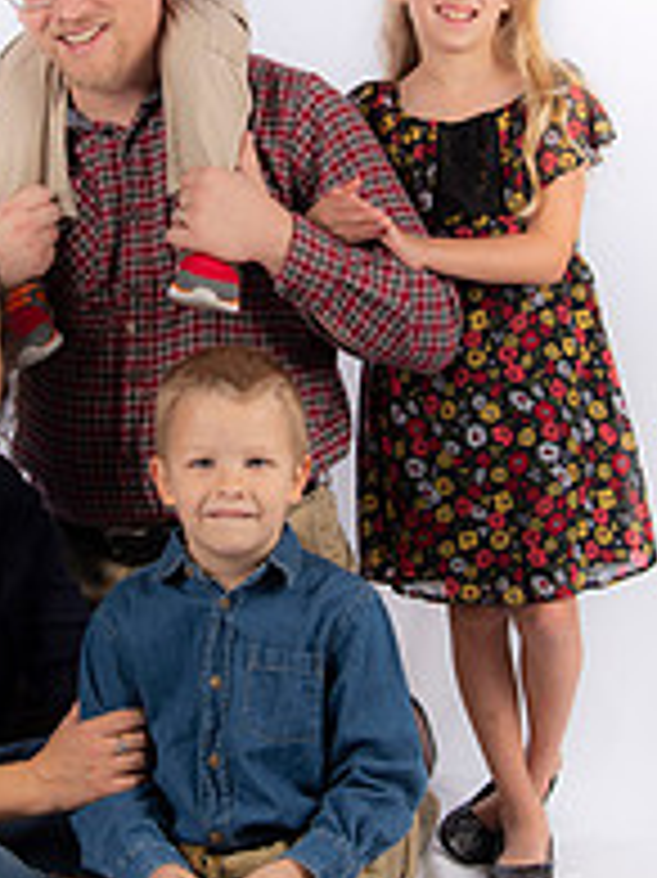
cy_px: 207
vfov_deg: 19.1
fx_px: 2584
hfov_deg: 14.4
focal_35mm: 102
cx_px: 182
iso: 100
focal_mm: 46
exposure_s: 1/200
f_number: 5.6
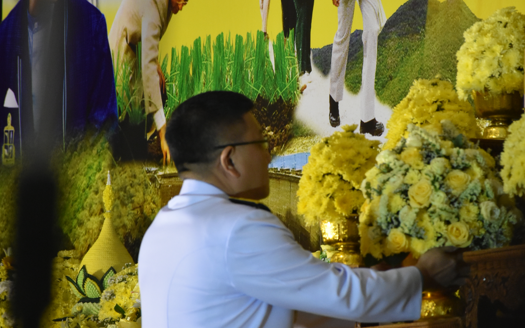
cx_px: 263
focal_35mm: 322
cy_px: 202
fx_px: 4607
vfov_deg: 4.1
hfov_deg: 6.5
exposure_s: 1/125
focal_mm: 140
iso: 2000
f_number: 5.6
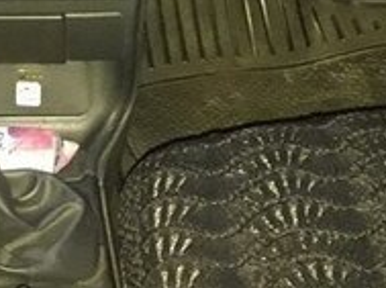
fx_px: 1091
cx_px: -6
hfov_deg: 19.5
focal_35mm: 98
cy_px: -215
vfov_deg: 13.6
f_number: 1.9
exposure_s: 1/17
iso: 400
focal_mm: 3.7
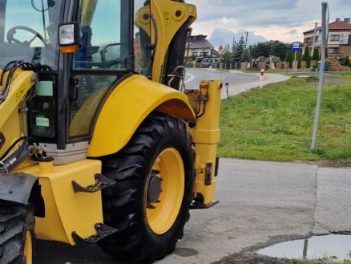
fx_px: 568
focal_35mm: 56
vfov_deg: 25.9
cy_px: 186
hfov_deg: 30.6
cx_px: -38
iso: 50
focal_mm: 5.4
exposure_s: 1/870
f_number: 1.8
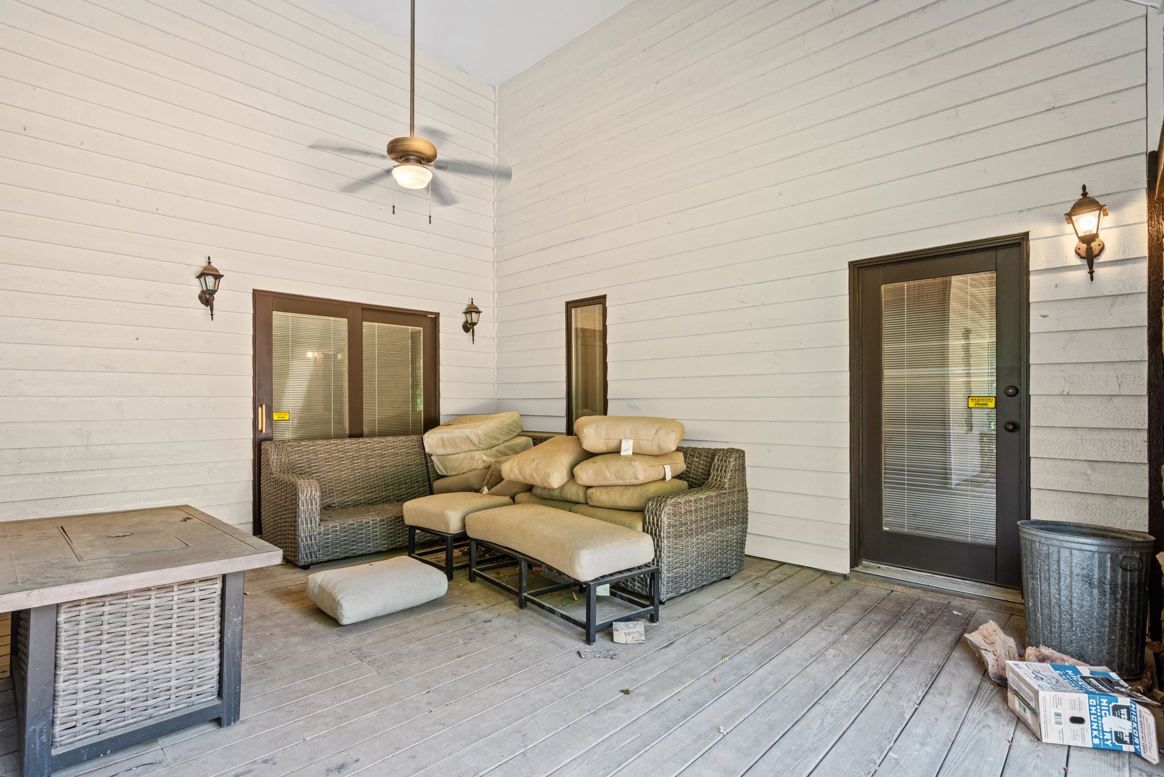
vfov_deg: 70.4
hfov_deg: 93.2
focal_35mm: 17
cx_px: 562
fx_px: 550
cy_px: 406
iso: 1000
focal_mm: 16
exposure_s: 1/8
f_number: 9.5
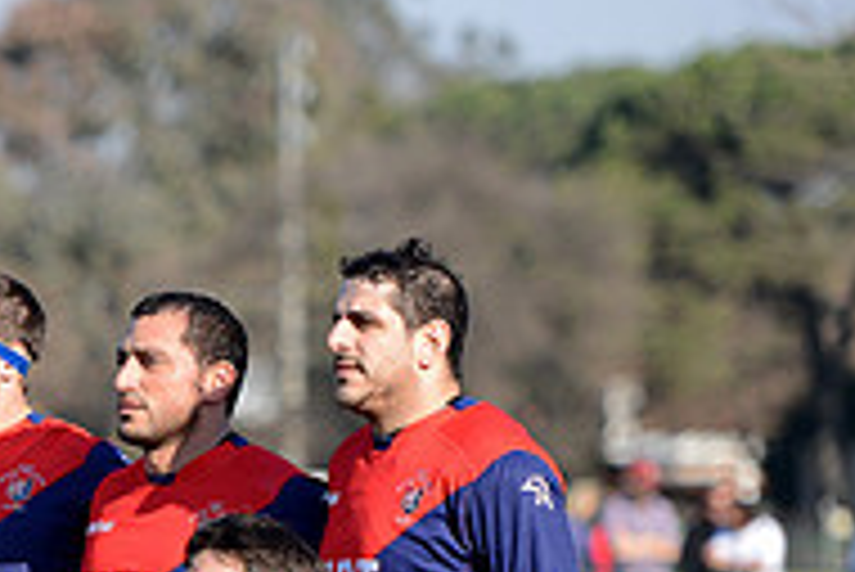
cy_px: 826
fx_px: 10172
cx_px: -320
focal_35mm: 428
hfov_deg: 4.8
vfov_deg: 3.2
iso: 250
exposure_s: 1/1250
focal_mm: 140
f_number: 2.8
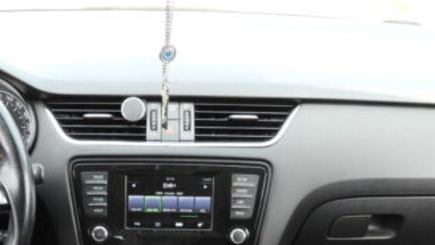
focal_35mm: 57
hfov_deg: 36.2
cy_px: 354
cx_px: 144
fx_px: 658
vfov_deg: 18.9
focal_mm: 4.3
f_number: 2.8
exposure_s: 1/60
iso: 100
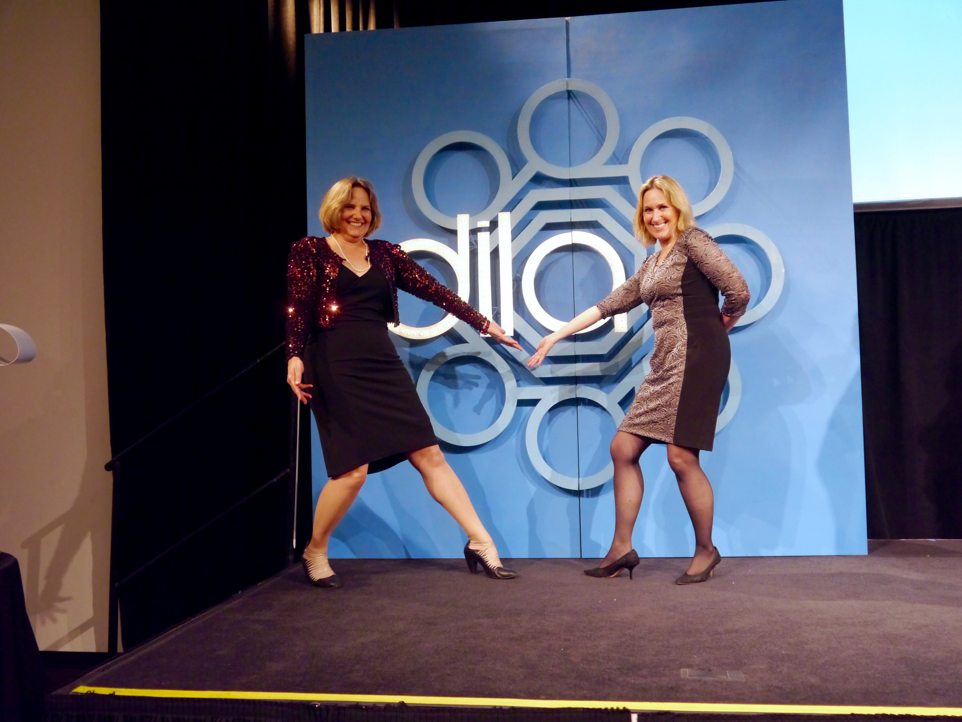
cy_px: 361
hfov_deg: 51.4
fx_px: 1000
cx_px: 481
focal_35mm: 36
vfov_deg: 39.7
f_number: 4.1
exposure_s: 1/30
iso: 1600
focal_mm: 18
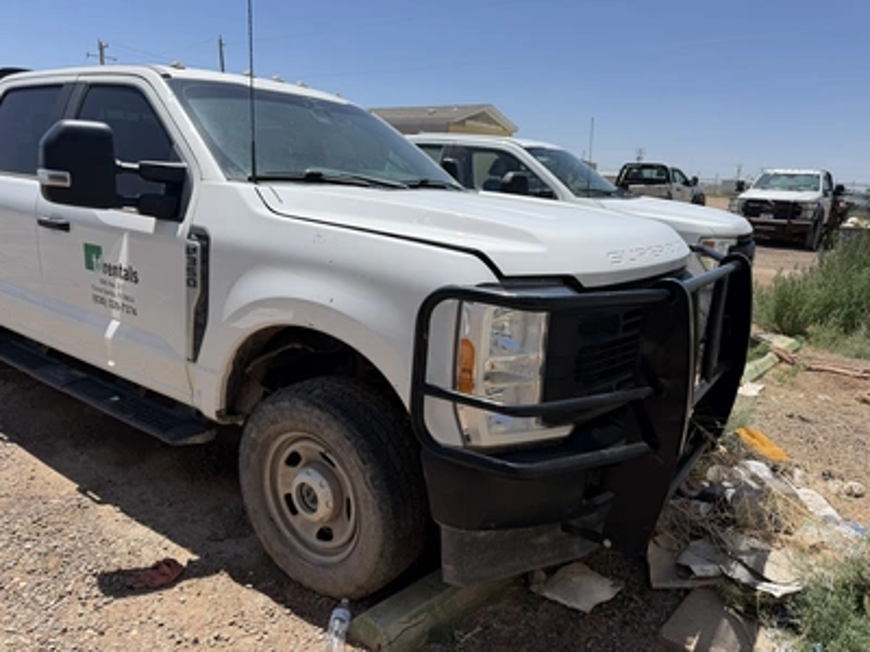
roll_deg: -0.8
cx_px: 435
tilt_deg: -11.8
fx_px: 603
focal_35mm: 24
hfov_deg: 71.6
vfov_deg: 56.8
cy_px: 326
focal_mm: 6.76
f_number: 1.78
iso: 80
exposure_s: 1/7353
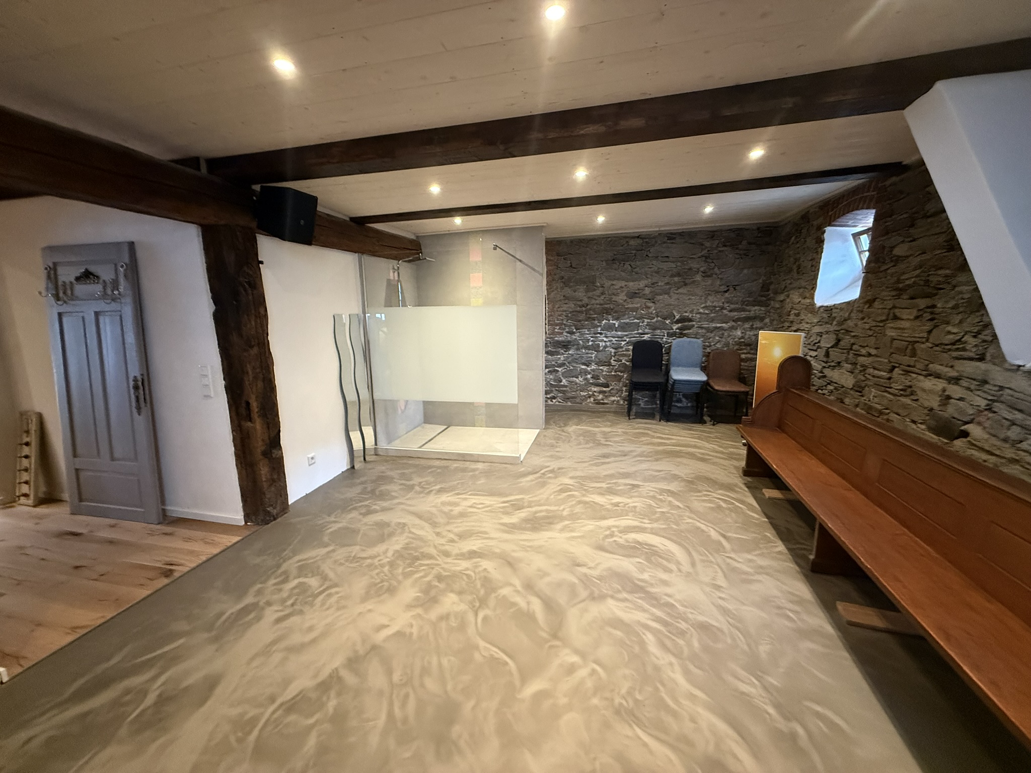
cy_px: 386
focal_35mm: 14
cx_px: 516
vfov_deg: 85.7
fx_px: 417
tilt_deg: -9.4
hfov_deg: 102.1
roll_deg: +0.6
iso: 640
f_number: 2.2
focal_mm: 2.22
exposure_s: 1/50
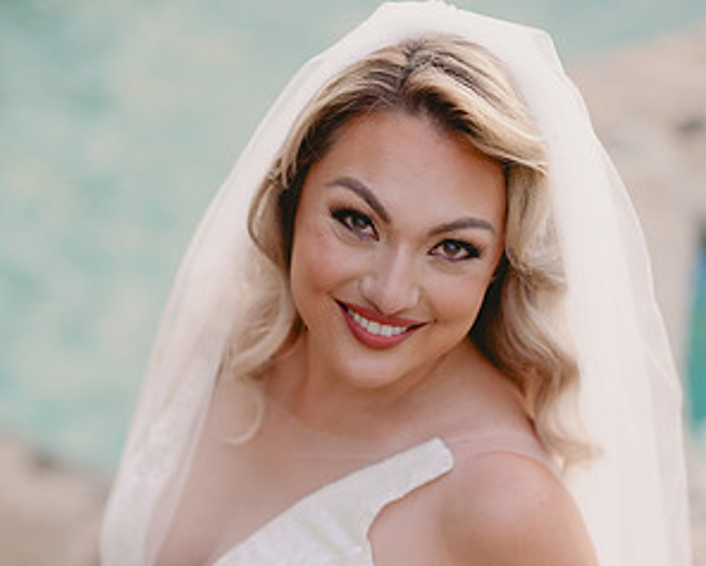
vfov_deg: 12.7
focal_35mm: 121
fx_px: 2529
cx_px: 352
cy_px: 492
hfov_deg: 15.9
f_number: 2
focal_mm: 85
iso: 1600
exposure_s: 1/100
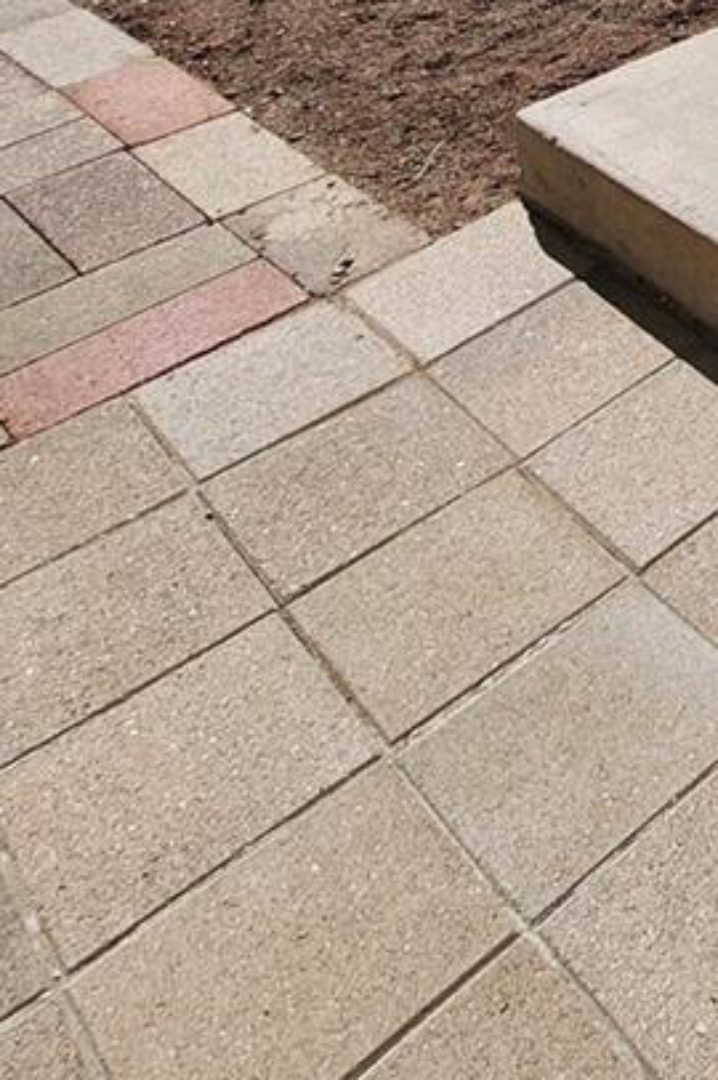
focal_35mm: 48
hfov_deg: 21.5
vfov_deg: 31.8
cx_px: 1186
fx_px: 1438
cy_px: -314
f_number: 2.2
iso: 32
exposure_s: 1/1380
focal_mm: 1.74
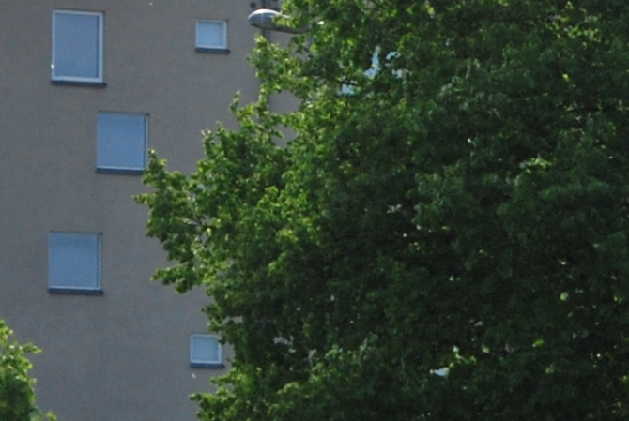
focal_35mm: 390
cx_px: 799
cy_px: 198
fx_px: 6823
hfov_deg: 5.3
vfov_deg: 3.5
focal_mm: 45
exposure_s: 1/640
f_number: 8
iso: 200
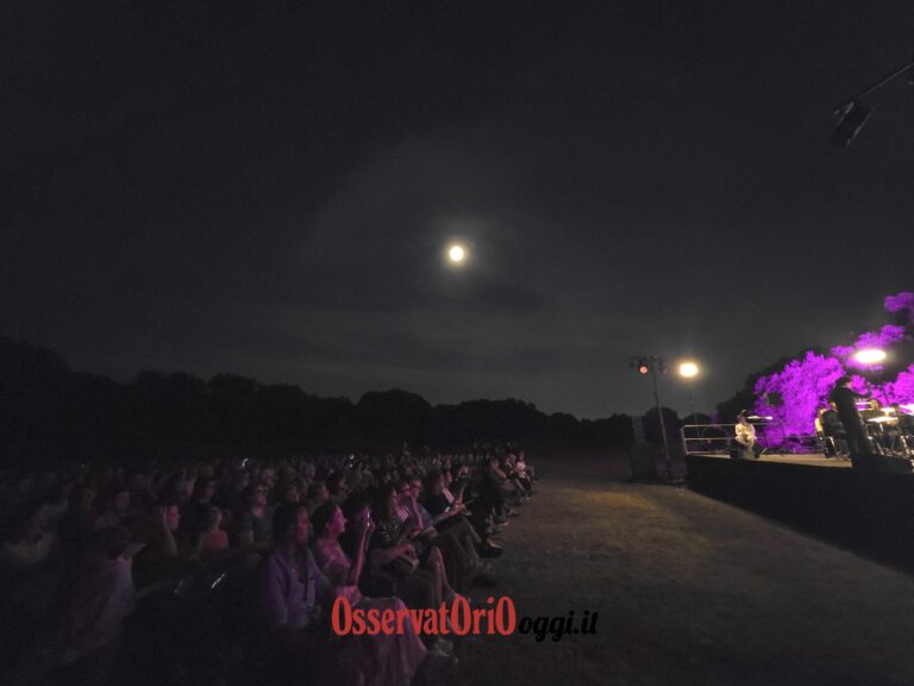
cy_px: 343
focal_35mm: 13
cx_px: 457
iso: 3200
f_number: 1.9
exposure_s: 1/16.7
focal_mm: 2.2
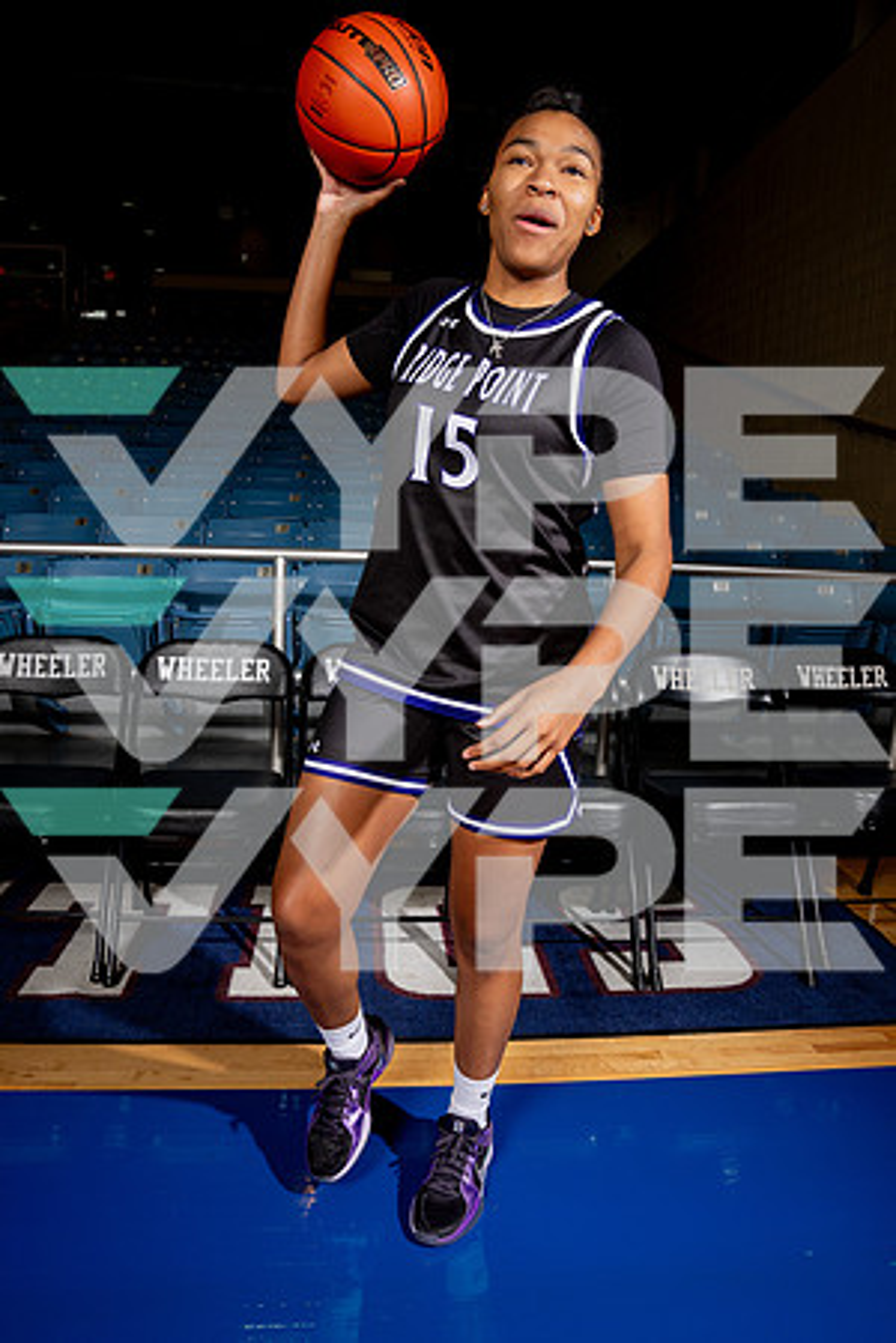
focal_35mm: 24
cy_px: 672
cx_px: 448
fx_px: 896
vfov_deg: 73.7
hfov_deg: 53.1
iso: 250
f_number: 7.1
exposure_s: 1/125
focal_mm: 24
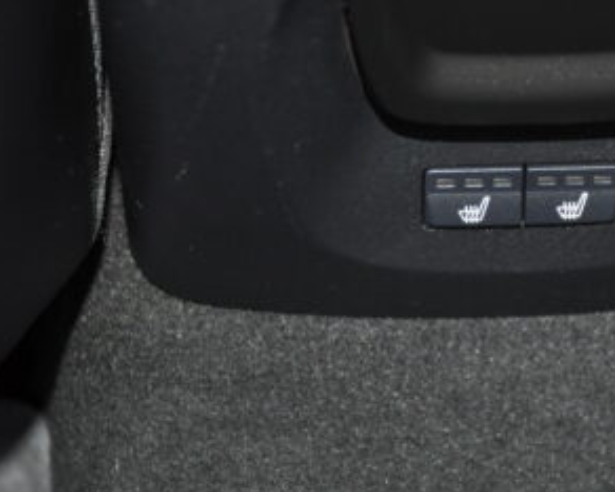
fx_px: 2367
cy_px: 163
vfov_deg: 11.9
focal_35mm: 130
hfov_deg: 14.7
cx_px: 518
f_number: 4.8
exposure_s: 1/60
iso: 800
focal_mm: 45
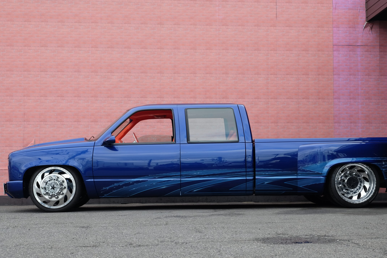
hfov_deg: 35.6
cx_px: 214
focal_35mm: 56
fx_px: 602
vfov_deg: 24.2
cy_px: 149
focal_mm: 31.5
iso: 200
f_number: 5.6
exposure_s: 1/220
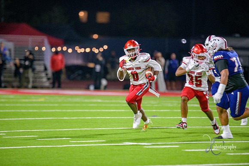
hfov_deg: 6.9
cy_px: 83
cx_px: 124
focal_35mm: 300
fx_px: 2075
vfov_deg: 4.6
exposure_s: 1/250
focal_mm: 300
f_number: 2.8
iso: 2000
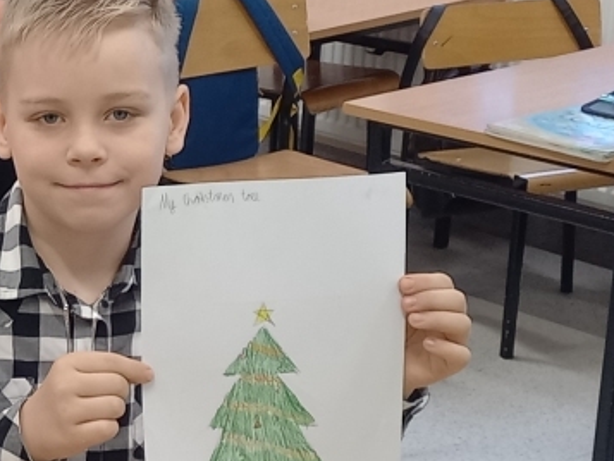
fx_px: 1987
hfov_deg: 17.0
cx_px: -45
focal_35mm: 112
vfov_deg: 13.2
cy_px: 372
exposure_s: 1/33.3
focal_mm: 4.65
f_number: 1.8
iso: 250
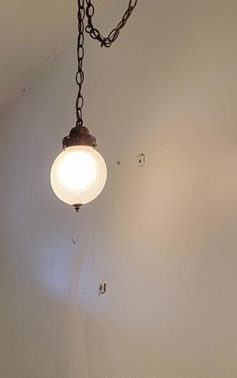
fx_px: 630
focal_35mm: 61
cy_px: 429
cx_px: -17
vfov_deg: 29.7
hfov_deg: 20.4
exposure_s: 1/120
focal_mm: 6.7
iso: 160
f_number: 1.8
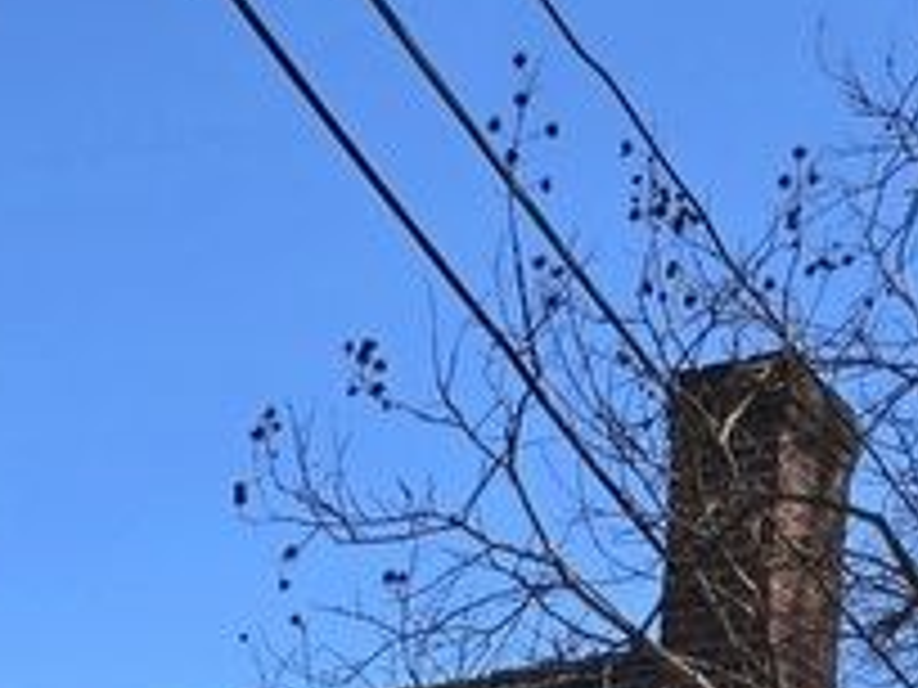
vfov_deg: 14.1
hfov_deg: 21.1
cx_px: 4
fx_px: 2387
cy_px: 1313
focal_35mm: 90
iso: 25
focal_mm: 5.4
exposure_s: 1/1120
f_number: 1.8
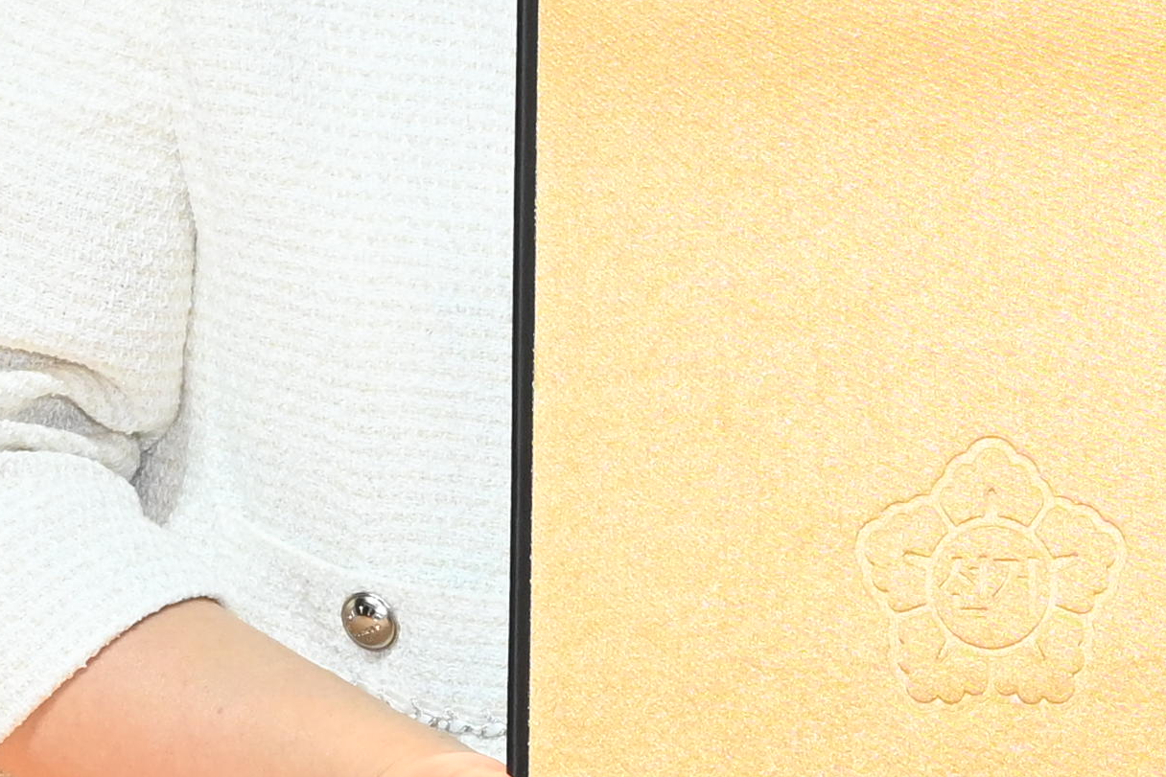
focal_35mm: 319
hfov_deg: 6.4
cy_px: 5
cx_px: 1553
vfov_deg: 4.3
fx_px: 10333
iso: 1000
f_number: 4
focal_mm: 47
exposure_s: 1/200
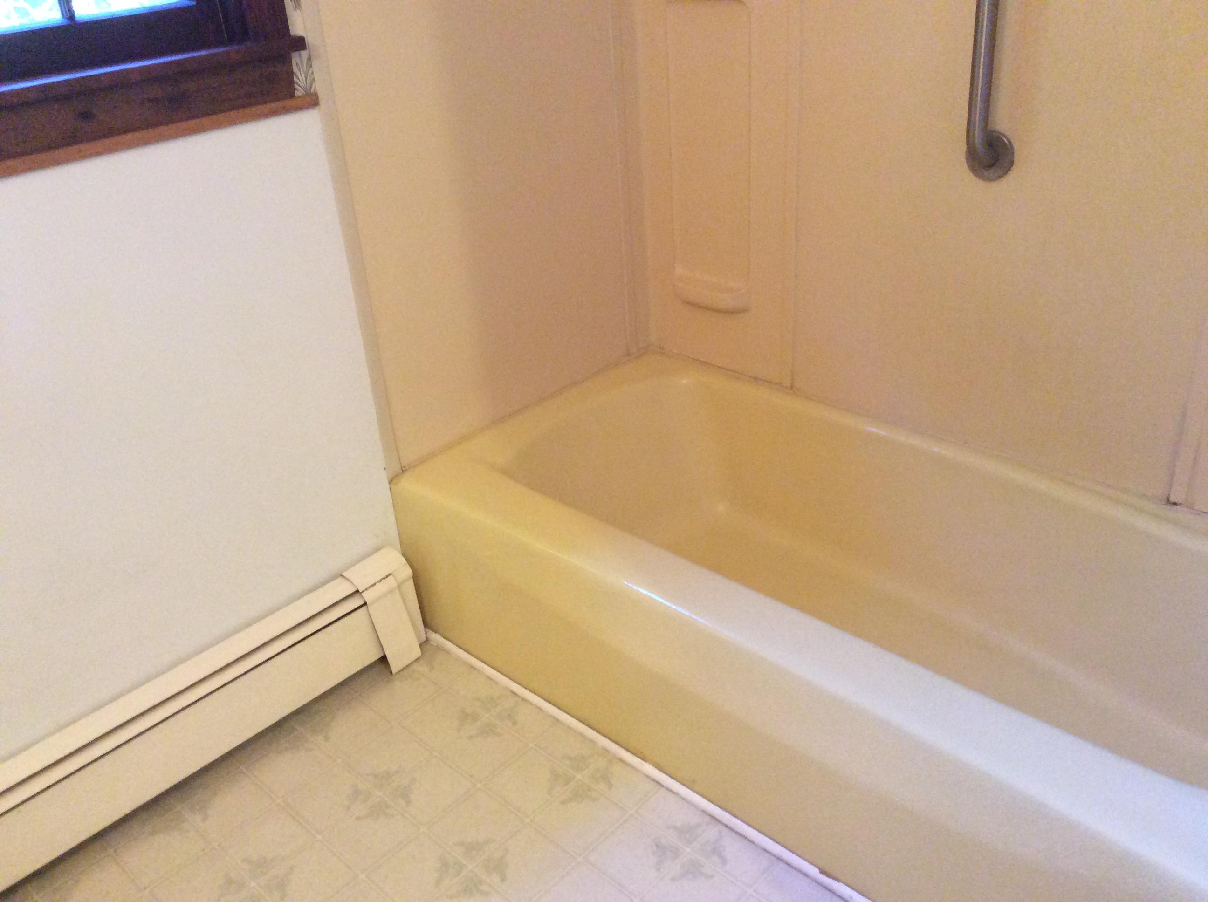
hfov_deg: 56.9
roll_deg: +4.5
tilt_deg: -27.9
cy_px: 451
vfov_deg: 44.1
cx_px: 604
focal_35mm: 32
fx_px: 1115
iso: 200
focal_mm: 3.3
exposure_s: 1/24
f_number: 2.4
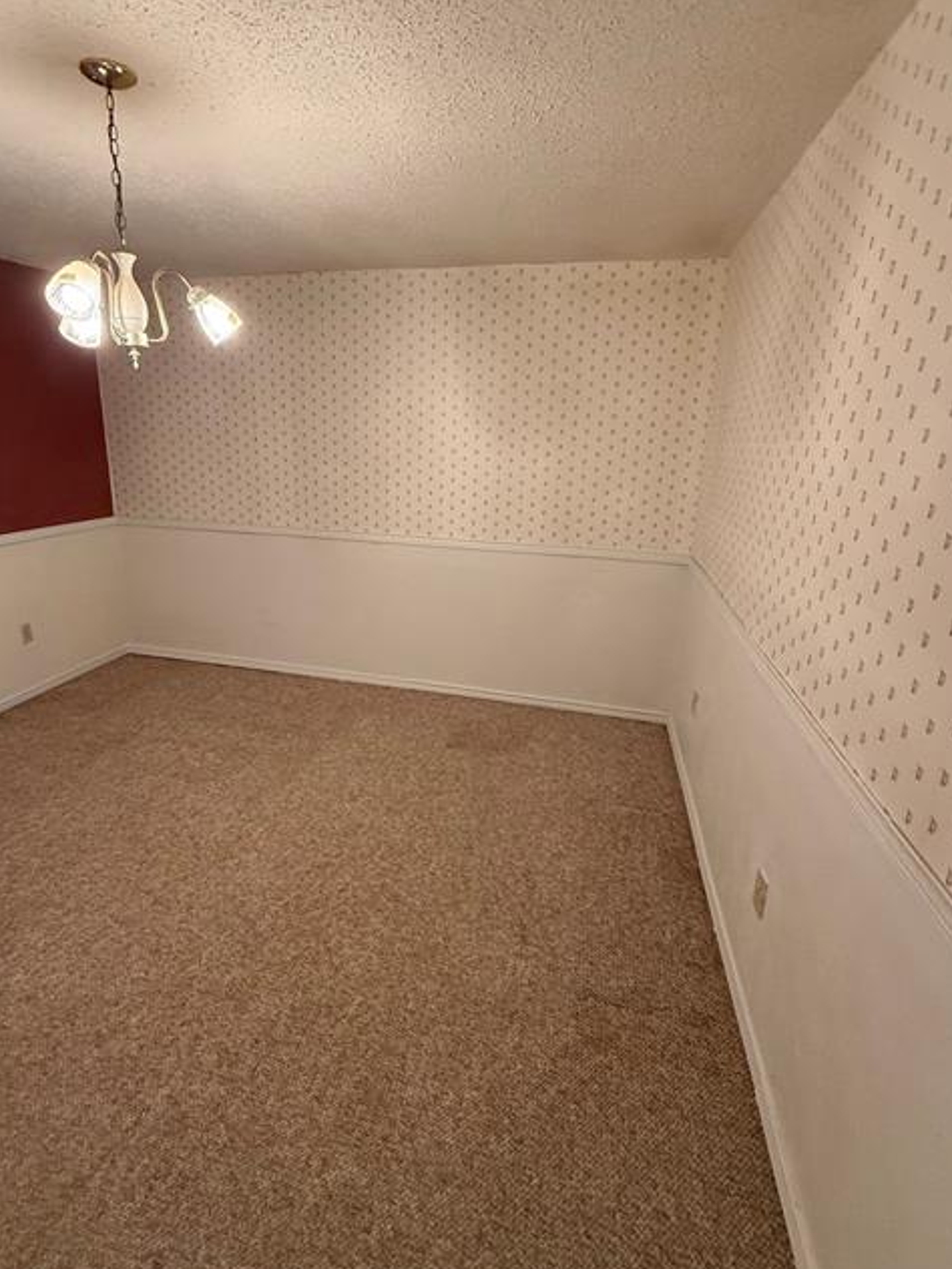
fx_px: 623
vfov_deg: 90.9
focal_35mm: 17
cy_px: 590
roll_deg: -3.3
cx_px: 432
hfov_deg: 74.6
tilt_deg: -14.2
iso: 640
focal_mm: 2.22
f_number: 2.2
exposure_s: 1/120
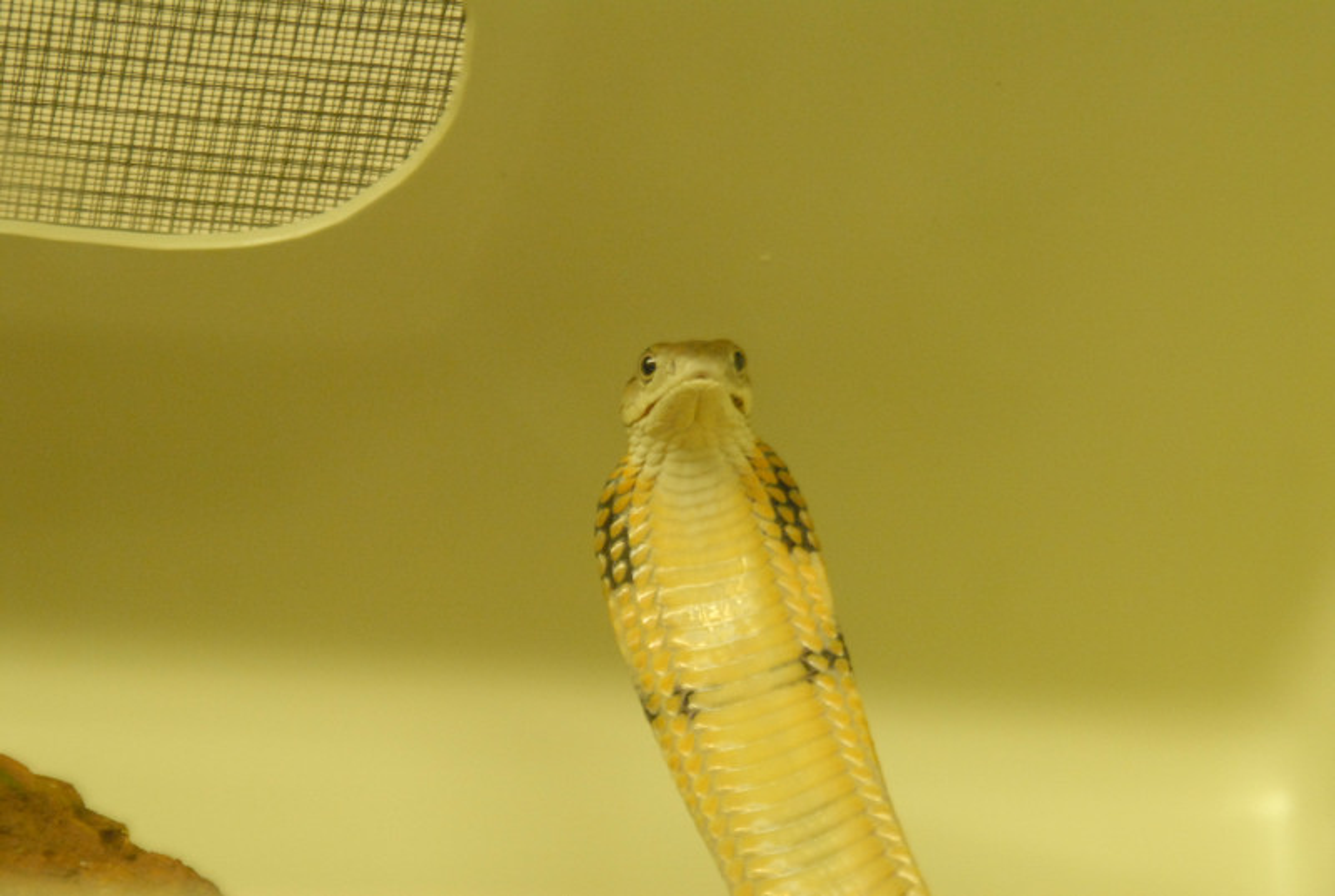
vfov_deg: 12.2
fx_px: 4180
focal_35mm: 112
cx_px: 668
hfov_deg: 18.1
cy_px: 448
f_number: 3.5
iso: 1600
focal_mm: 75
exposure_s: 1/50
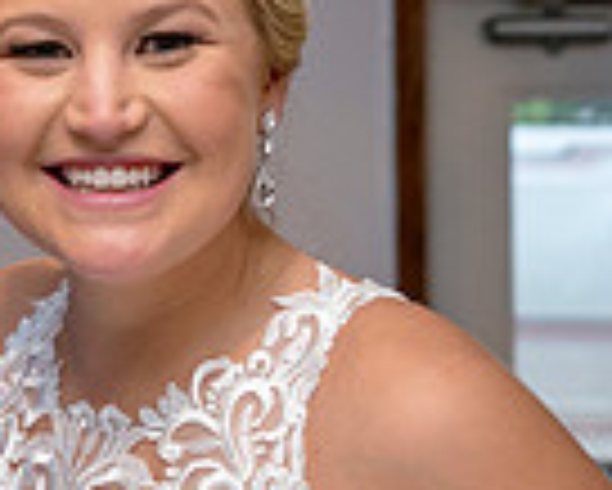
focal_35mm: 120
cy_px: 456
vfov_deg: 12.7
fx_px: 2175
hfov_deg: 15.2
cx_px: -202
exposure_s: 1/125
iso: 500
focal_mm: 30
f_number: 3.2
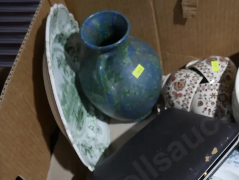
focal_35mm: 48
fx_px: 331
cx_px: 196
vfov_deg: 29.8
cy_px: 136
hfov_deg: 38.0
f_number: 3.5
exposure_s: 1/60
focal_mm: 14
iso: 500
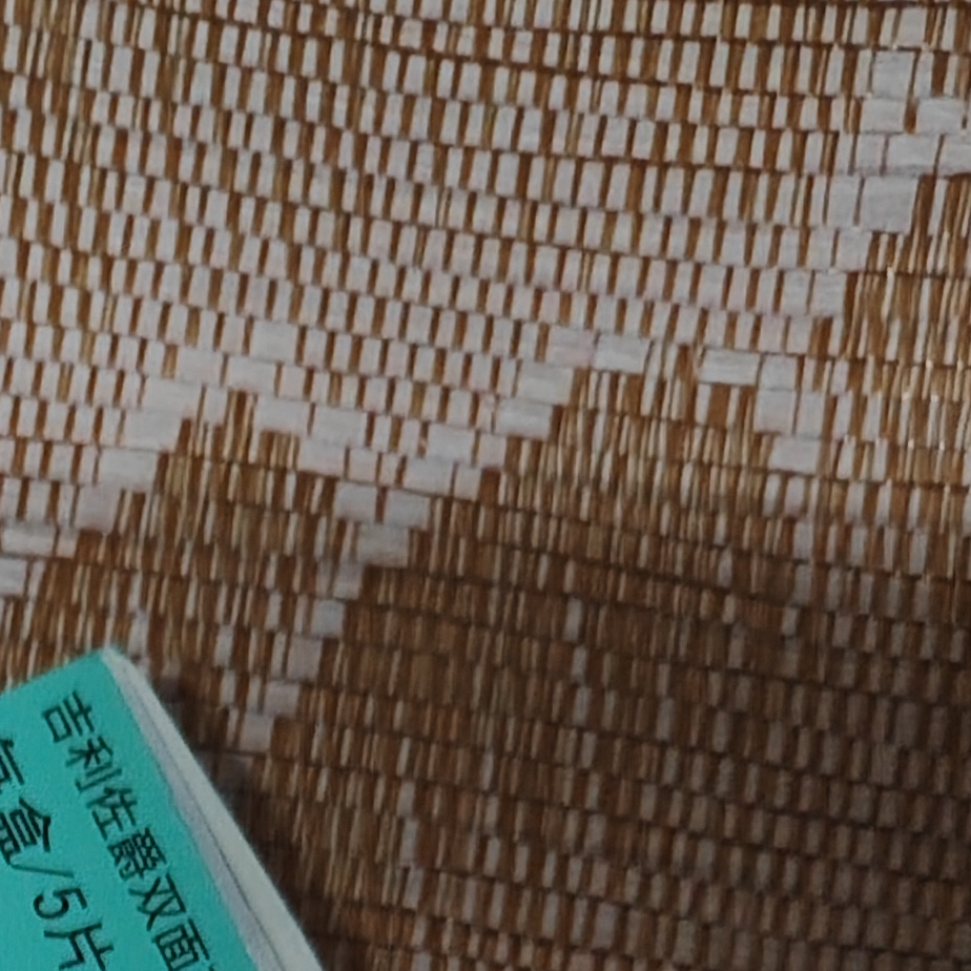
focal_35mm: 88
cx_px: -232
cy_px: 1992
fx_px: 2793
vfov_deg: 15.4
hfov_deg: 18.6
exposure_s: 1/33
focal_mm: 5.25
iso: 2500
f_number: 1.8
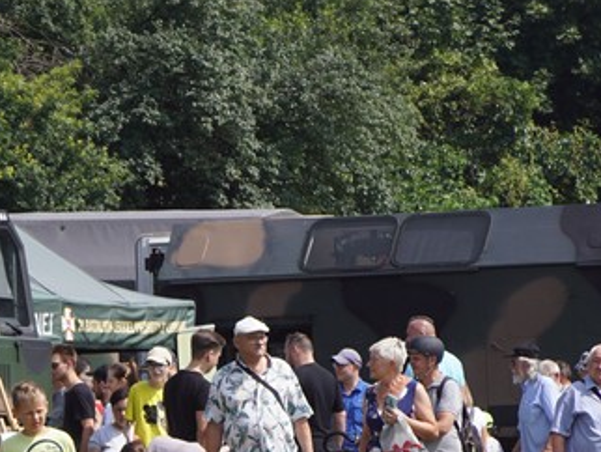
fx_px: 8392
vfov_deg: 3.1
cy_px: 426
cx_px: 78
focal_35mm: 483
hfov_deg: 4.1
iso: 100
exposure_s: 1/250
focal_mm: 90
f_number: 7.1
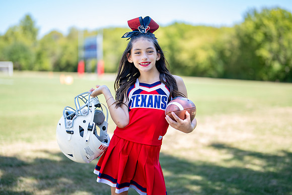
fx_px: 451
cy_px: 98
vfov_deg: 24.4
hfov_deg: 35.9
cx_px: 148
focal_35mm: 56
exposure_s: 1/1250
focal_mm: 50
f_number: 1.2
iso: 100
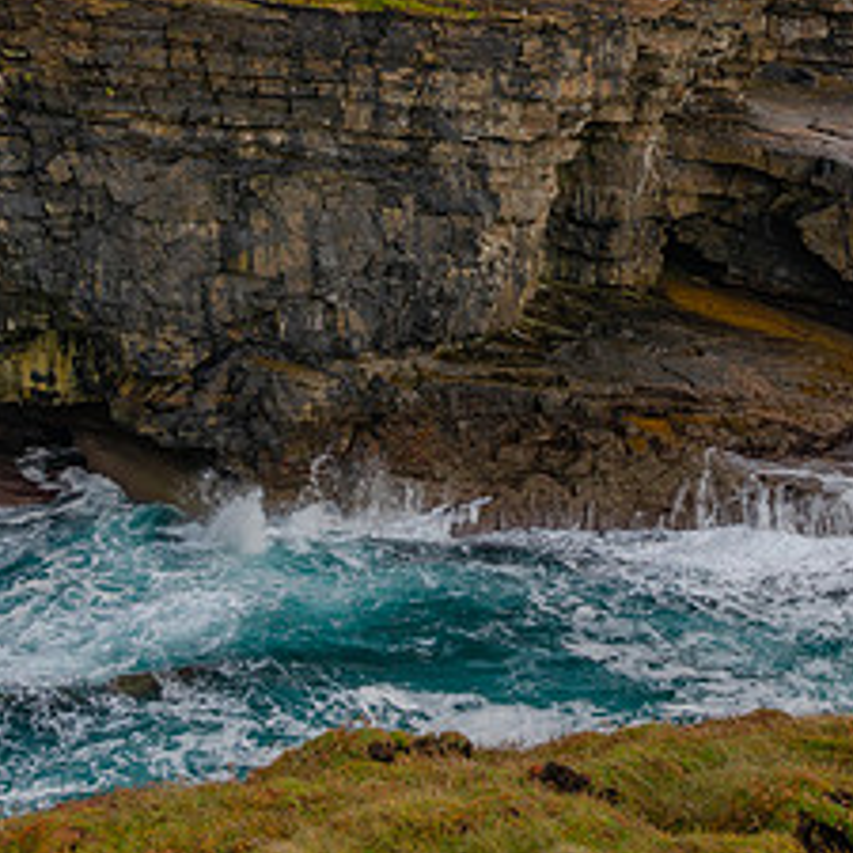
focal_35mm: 72
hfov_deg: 23.9
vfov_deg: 23.6
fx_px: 2007
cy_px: 159
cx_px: 538
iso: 100
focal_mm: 22
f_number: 8
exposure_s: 1/60
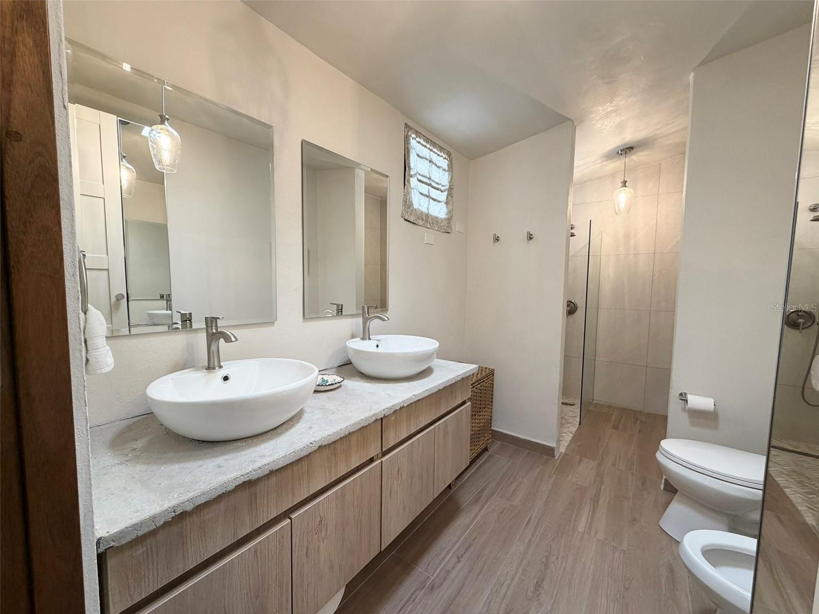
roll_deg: -0.7
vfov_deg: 85.7
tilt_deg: -4.2
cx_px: 410
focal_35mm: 14
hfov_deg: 102.1
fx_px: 331
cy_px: 307
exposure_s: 1/60
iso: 160
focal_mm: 2.22
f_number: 2.2
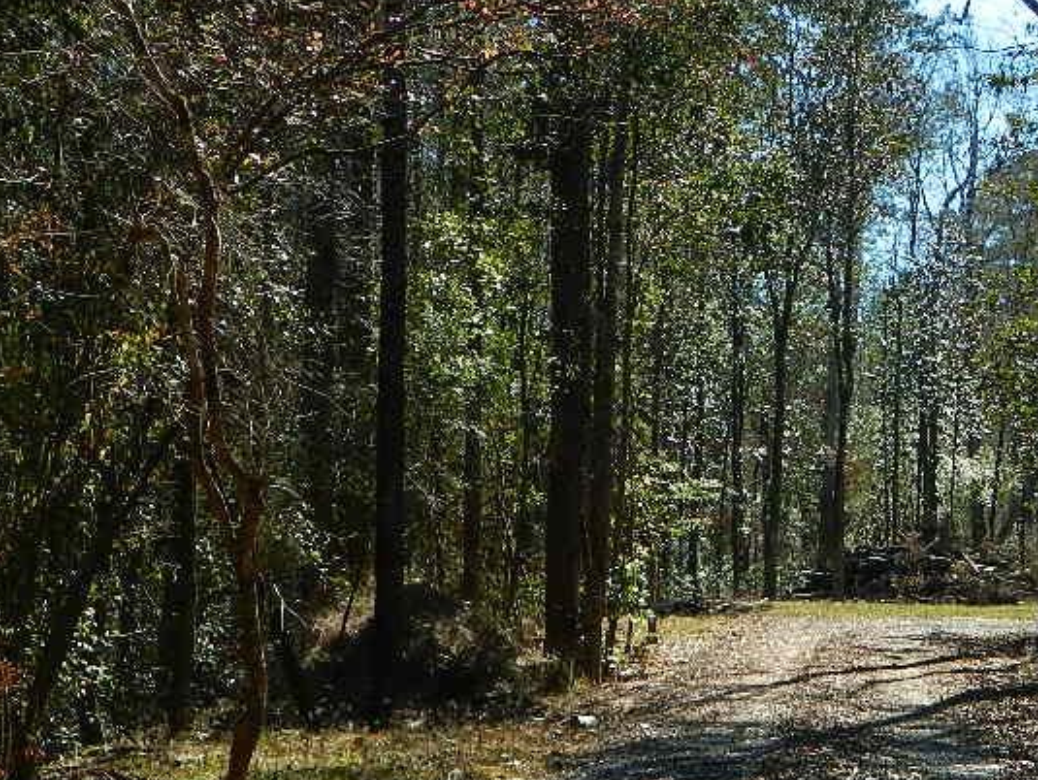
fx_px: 3271
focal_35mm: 109
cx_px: 827
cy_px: 460
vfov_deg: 13.6
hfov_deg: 17.9
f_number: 3.8
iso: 80
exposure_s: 1/400
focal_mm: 10.2
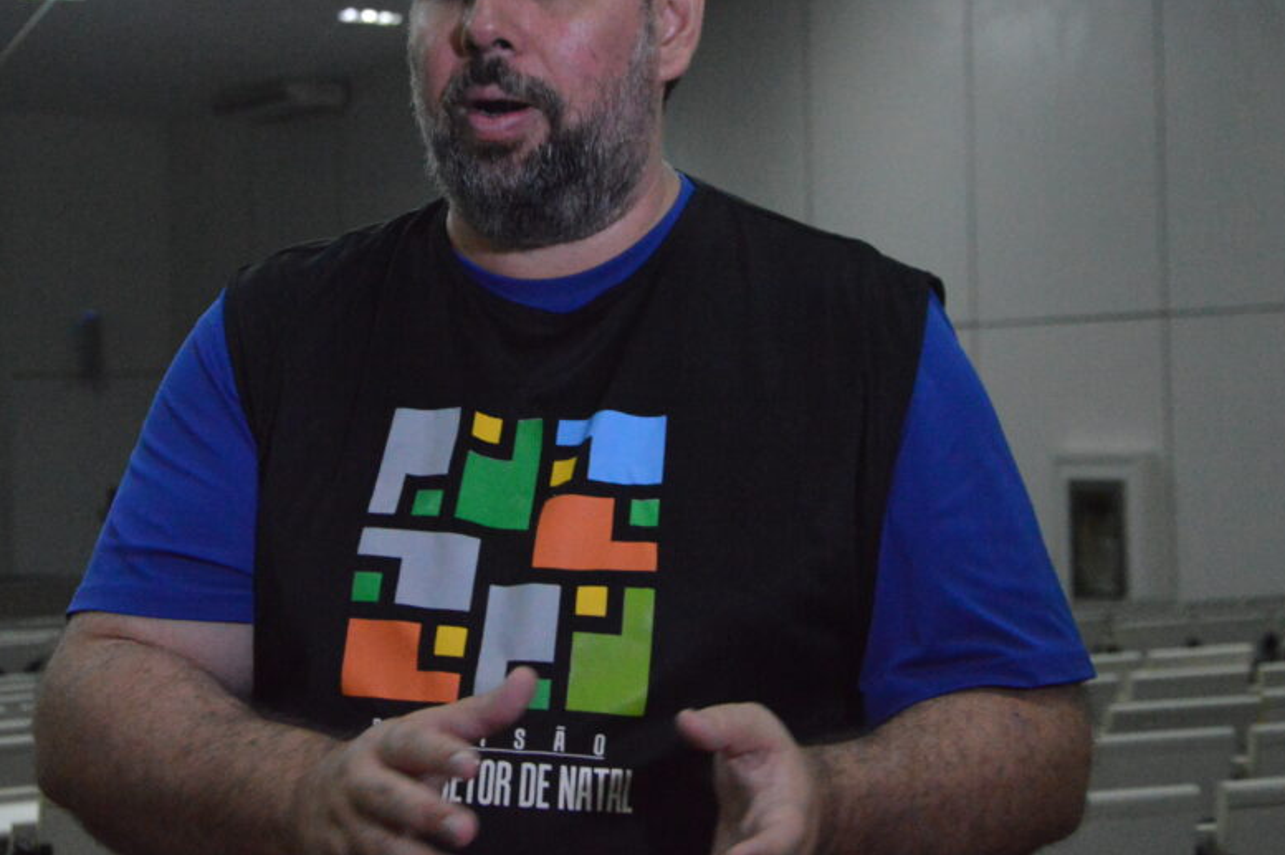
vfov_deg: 16.4
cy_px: 322
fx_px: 2961
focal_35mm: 83
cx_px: 542
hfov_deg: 24.5
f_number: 5.6
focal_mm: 42
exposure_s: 1/60
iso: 6400
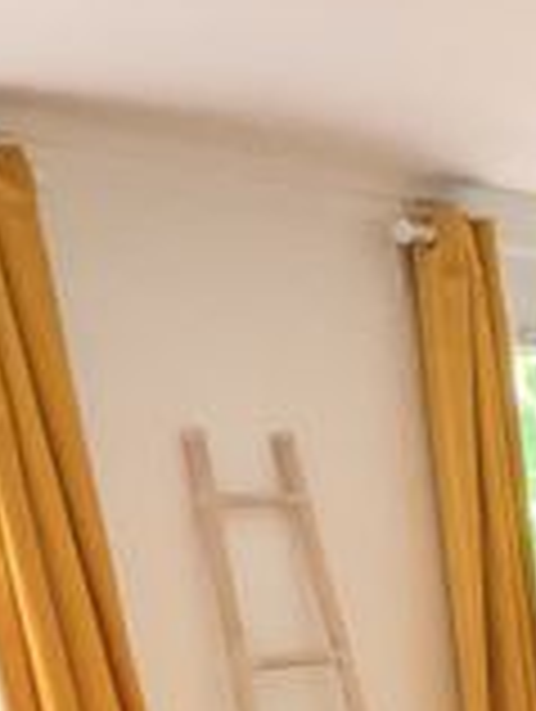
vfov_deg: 18.1
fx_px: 1668
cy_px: 1341
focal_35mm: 81
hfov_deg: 15.7
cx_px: 955
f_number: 2.2
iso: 188
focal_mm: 2.22
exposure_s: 1/90.1
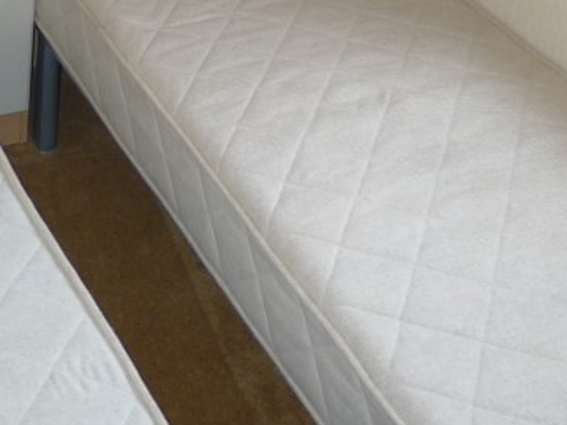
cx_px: 195
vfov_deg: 18.4
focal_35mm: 74
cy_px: -134
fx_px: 1212
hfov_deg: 26.2
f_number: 2
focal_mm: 5.1
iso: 100
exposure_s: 1/60
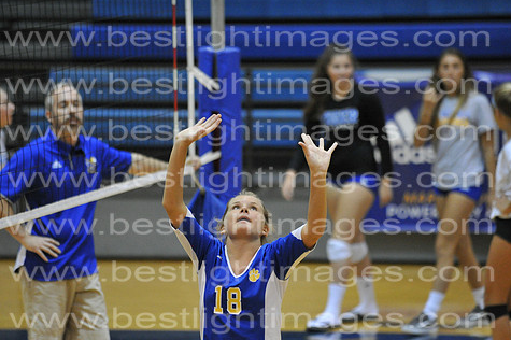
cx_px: 252
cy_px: 203
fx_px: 2425
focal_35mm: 171
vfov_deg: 8.0
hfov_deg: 12.0
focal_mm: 140
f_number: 3.2
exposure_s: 1/500
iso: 8000
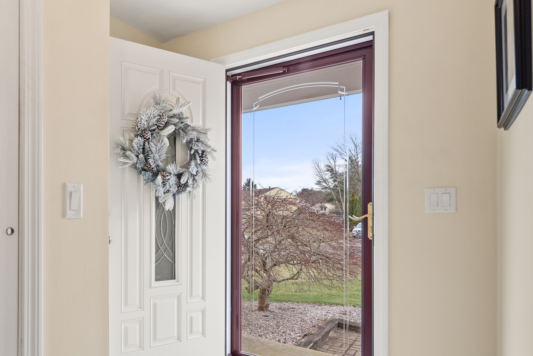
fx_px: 356
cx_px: 161
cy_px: 236
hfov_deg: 70.7
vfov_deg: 52.2
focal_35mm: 24
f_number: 7.1
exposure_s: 1/5
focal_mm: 17
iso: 320
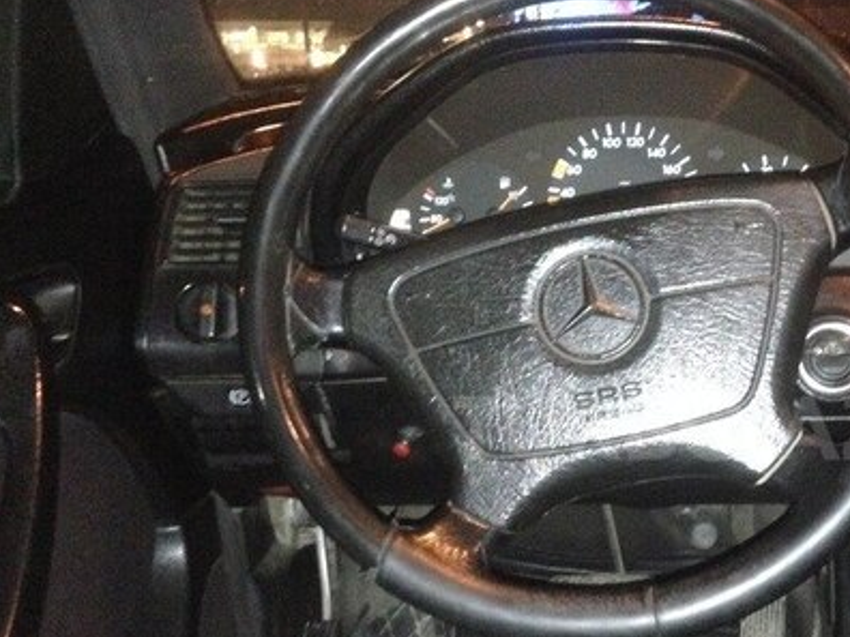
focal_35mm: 55
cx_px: 672
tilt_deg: -13.1
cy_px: 428
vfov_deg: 26.4
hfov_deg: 34.0
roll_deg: -1.3
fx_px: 1351
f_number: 2.4
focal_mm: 4.12
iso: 640
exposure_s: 1/16
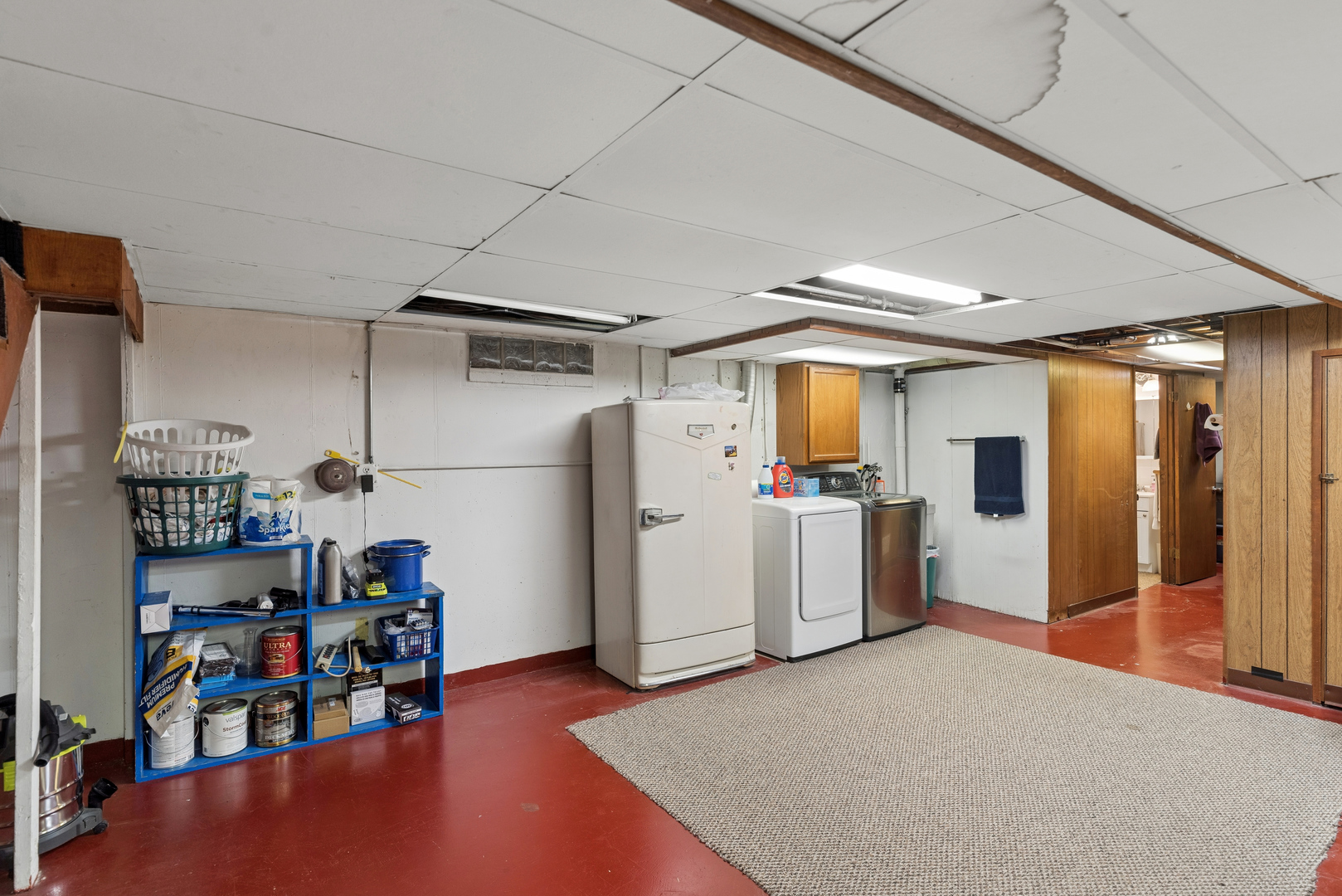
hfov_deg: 93.3
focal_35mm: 17
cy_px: 448
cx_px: 671
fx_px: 634
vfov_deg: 70.5
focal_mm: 17
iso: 200
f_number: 8
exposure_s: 1/10
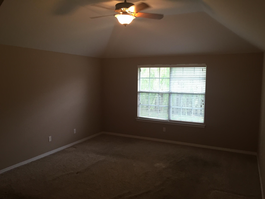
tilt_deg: -5.9
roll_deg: -1.4
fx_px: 222
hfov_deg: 61.7
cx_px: 132
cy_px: 100
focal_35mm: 29
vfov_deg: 48.2
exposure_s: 1/30
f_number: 2.2
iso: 100
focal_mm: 4.15
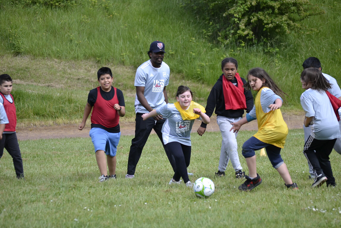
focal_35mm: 175
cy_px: 114
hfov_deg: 11.7
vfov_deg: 7.8
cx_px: 171
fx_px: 1657
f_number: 5.6
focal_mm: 116
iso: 400
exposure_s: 1/1250
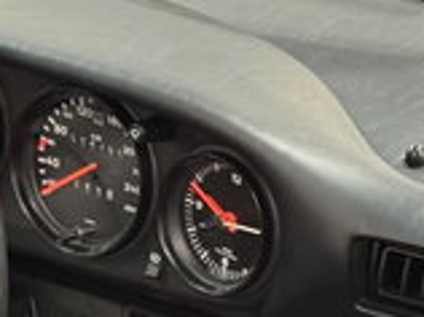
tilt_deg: -28.8
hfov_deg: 8.4
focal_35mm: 234
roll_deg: +0.7
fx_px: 2862
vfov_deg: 6.3
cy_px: 338
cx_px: 13
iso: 500
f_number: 1.78
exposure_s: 1/33
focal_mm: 6.76
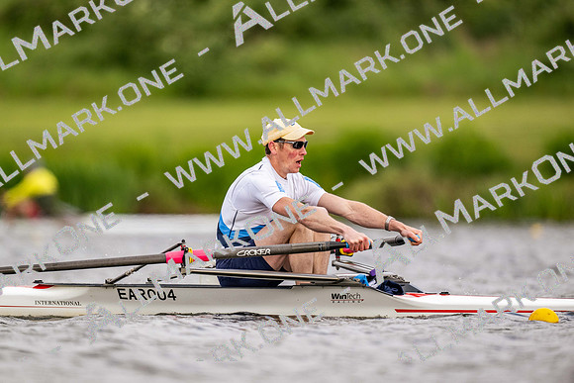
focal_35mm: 600
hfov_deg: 3.4
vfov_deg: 2.3
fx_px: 9568
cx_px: 287
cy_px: 192
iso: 720
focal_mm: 600
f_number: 4
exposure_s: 1/2500
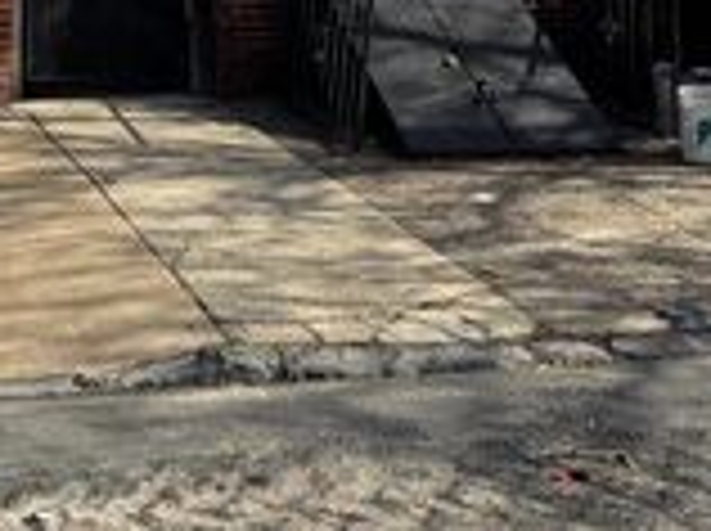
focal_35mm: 76
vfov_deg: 17.4
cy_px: -272
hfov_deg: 23.8
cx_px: -99
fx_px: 1559
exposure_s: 1/2710
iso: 80
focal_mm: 6.76
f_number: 1.78
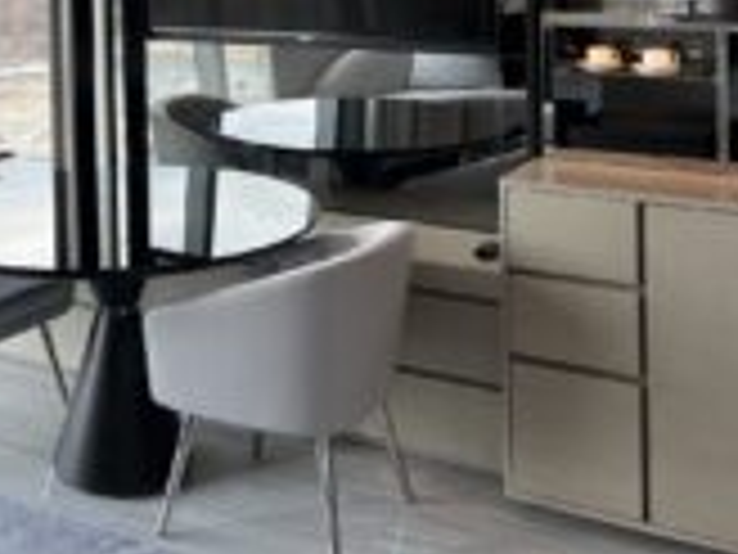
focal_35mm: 57
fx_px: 1215
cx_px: 189
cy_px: -50
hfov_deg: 33.2
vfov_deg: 24.1
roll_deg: +1.3
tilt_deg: -2.8
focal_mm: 5.1
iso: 40
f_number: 1.6
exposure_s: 1/176
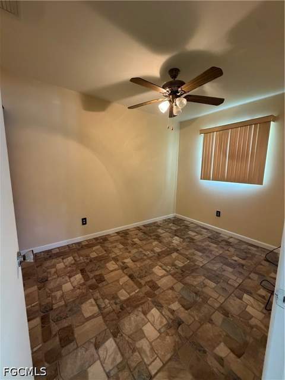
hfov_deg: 85.7
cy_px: 190
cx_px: 142
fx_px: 154
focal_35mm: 14
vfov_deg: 102.1
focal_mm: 2.22
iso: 640
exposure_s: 1/60
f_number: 2.2
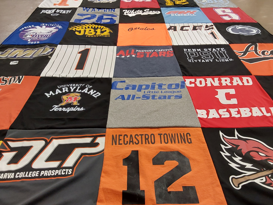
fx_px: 221
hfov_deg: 63.4
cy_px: 102
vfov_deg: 49.7
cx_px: 136
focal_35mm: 28
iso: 64
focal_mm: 2.91
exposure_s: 1/60
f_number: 1.9
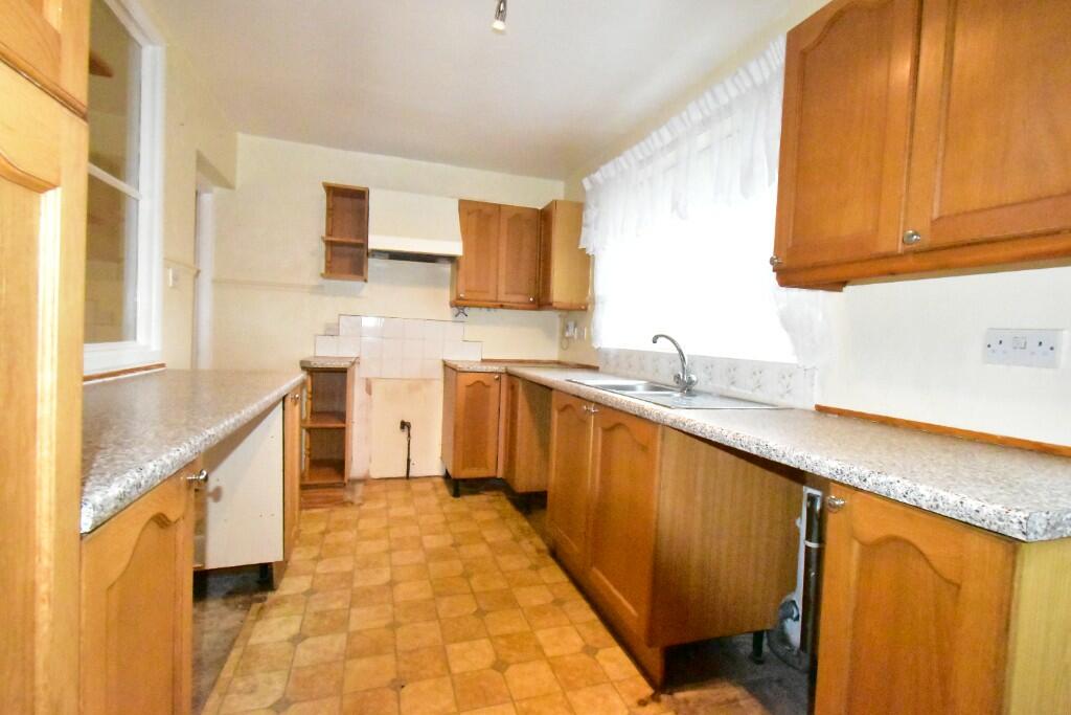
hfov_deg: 95.0
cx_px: 536
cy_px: 358
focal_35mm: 16
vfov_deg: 72.1
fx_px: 491
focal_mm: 11
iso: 25600
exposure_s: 1/200
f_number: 11
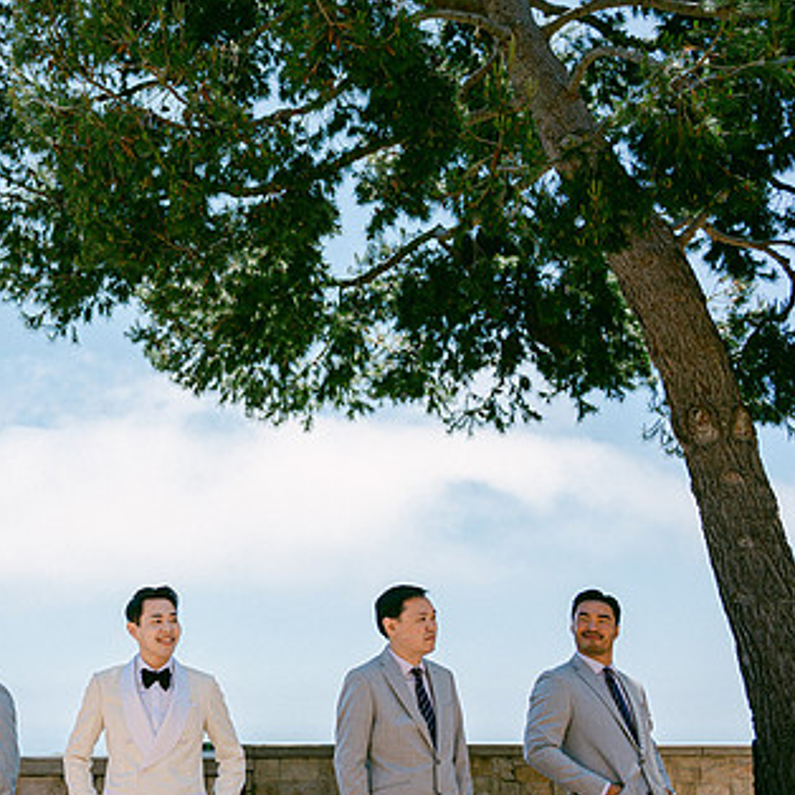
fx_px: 1143
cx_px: 111
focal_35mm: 44
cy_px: 425
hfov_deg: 36.4
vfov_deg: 38.3
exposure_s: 1/1600
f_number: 4
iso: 100
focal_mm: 28
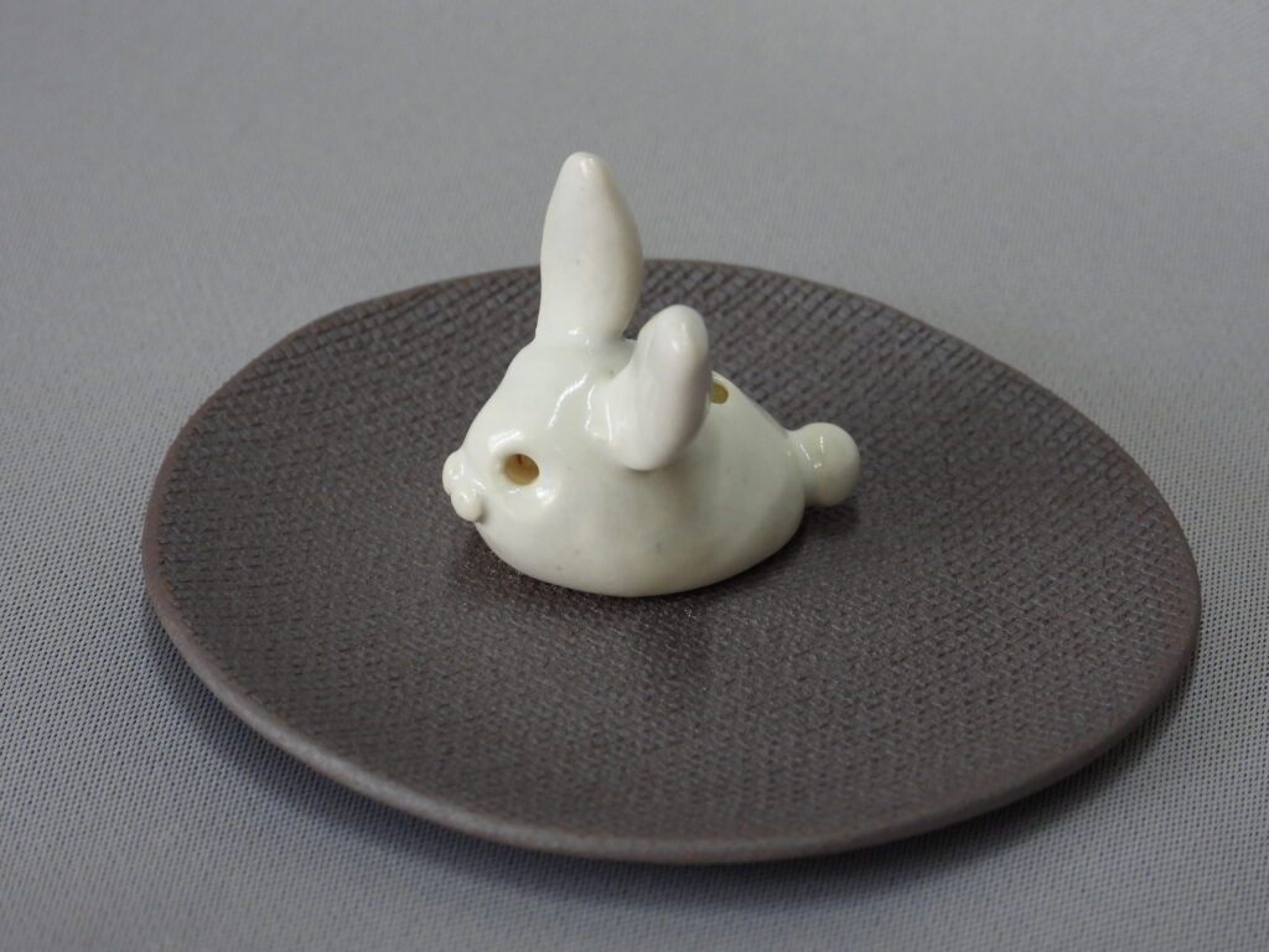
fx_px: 7882
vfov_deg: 6.9
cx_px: 634
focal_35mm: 215
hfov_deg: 9.2
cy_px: 476
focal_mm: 38.6
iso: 400
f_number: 4.5
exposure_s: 1/40
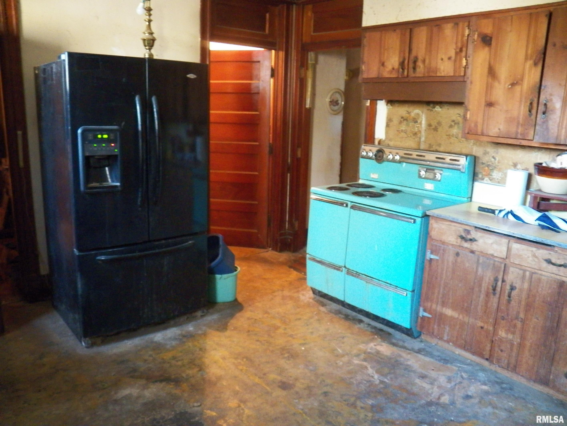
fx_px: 459
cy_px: 213
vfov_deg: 49.8
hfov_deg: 63.4
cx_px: 284
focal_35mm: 28
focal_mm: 4.9
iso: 800
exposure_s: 1/6
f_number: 2.8
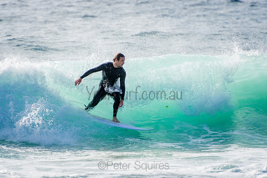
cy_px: 89
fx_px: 4451
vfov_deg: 2.3
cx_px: 134
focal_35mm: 600
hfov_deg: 3.4
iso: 280
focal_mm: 400
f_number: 5.6
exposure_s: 1/2000
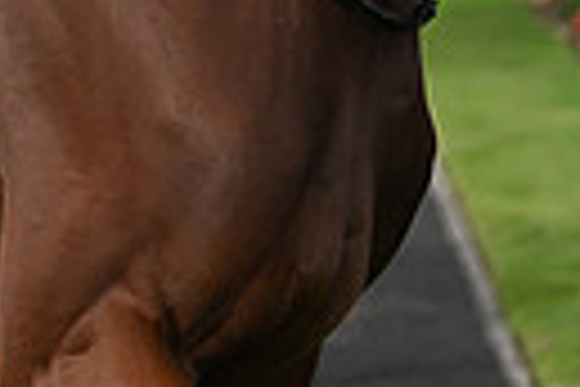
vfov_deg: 2.8
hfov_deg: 4.2
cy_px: -479
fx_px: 7974
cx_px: 67
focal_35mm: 495
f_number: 4
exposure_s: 1/2500
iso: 500
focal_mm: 110
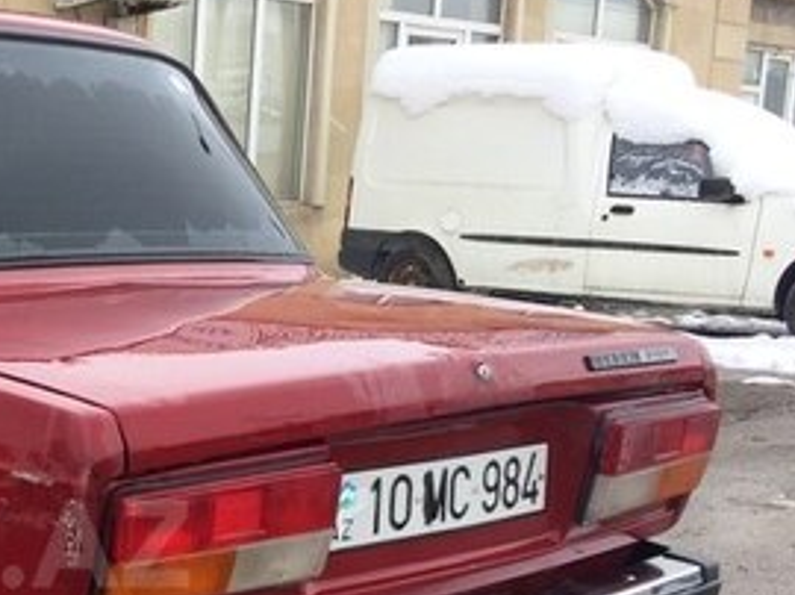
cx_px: -112
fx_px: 1629
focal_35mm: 71
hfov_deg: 25.2
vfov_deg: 20.3
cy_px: 543
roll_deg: +0.4
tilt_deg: -12.6
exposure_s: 1/746
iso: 32
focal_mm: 4.15
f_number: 2.2
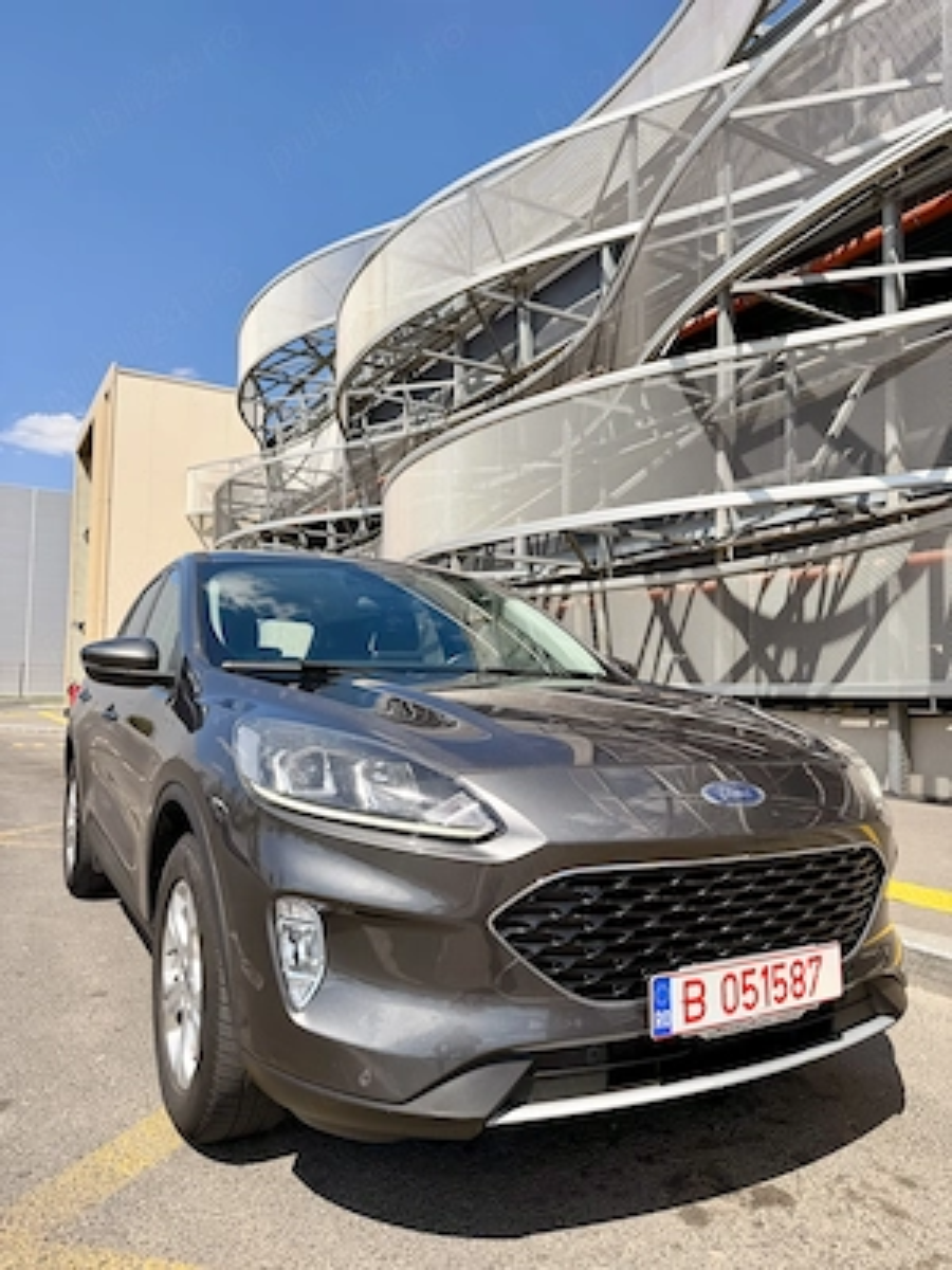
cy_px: 635
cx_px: 476
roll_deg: -1.0
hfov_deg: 56.8
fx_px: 880
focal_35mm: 24
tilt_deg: +3.3
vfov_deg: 71.6
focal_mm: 6.76
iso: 80
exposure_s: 1/4673
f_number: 1.78
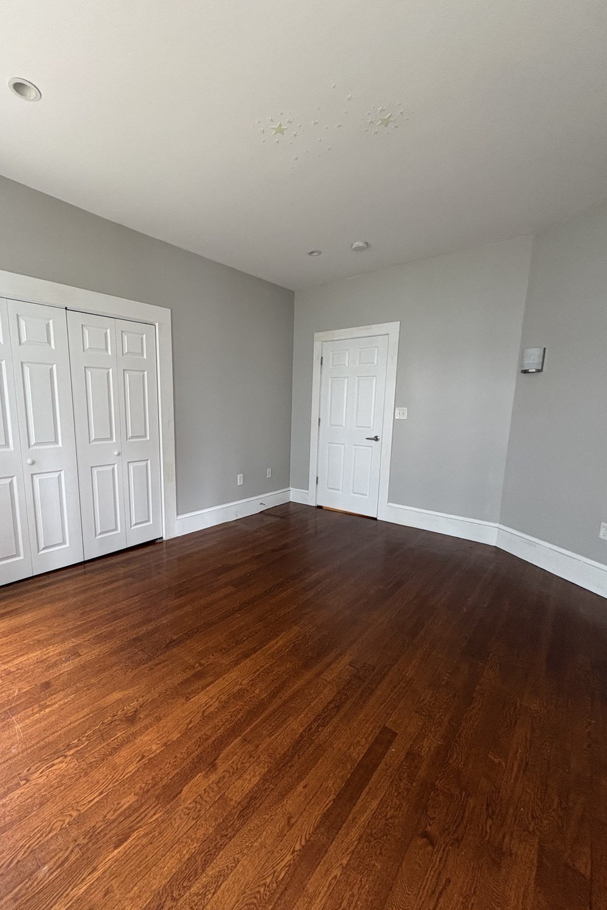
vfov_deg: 100.4
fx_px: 379
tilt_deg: -8.1
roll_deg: -0.2
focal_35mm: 15
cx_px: 257
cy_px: 461
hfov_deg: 76.8
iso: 400
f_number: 2.2
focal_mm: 2.22
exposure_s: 1/60
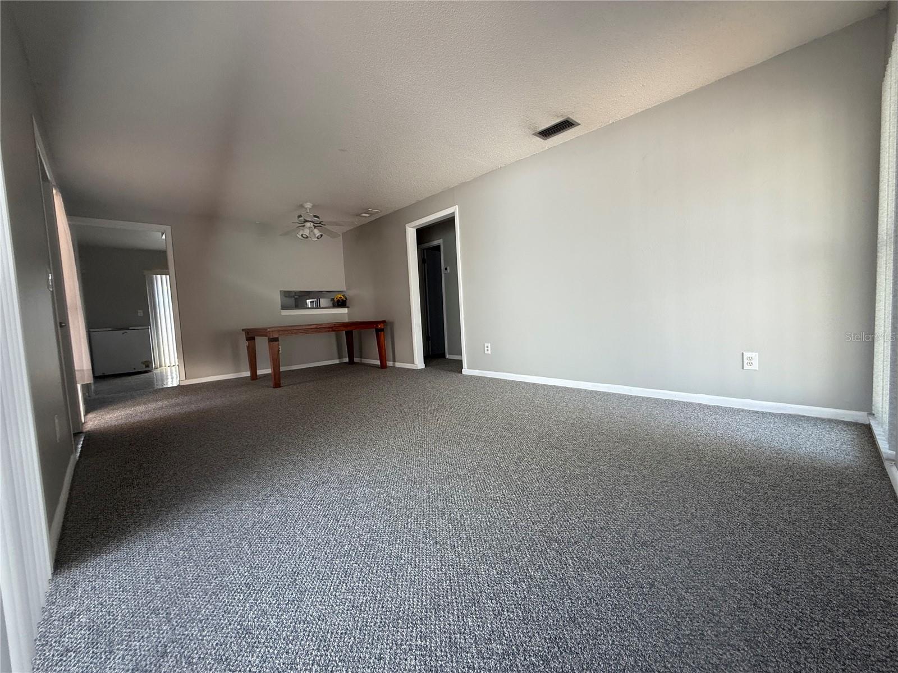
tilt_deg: -2.9
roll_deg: +3.3
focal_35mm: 14
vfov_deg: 85.7
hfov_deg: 102.1
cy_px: 336
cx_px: 449
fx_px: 363
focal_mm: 2.22
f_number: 2.2
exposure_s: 1/99
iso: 200
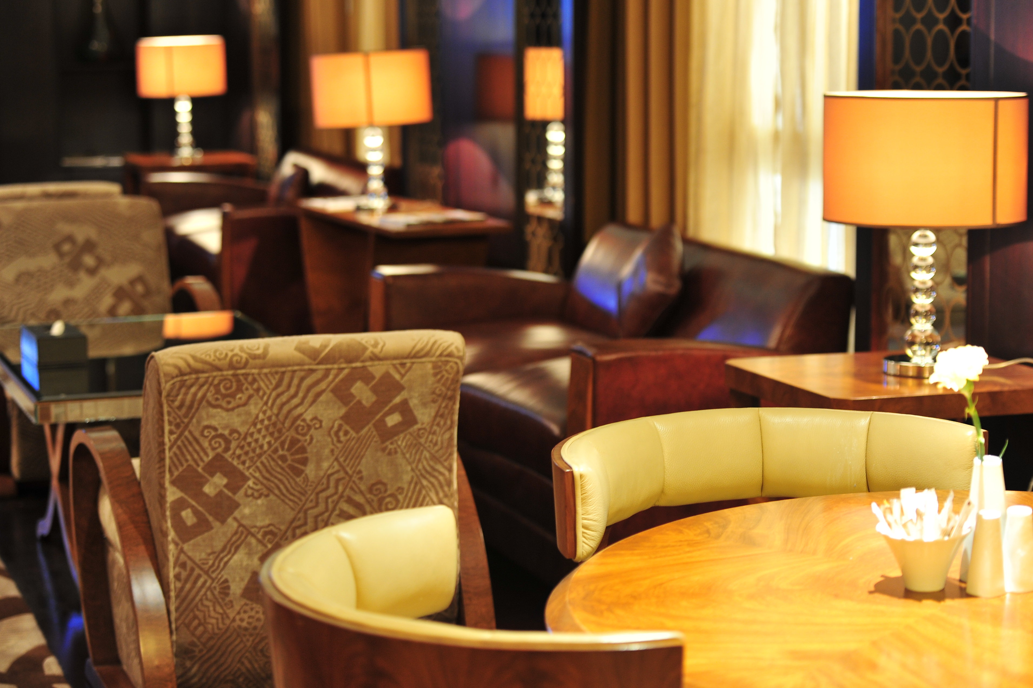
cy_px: 340
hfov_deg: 26.0
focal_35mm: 78
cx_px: 545
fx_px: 2237
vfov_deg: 17.5
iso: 1000
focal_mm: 70
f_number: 2.8
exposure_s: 1/13
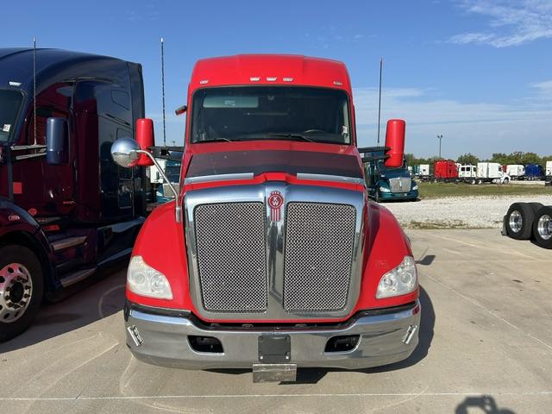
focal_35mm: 26
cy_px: 207
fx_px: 415
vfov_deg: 53.1
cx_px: 276
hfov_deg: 67.3
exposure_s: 1/4274
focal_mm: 5.7
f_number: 1.5
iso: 50
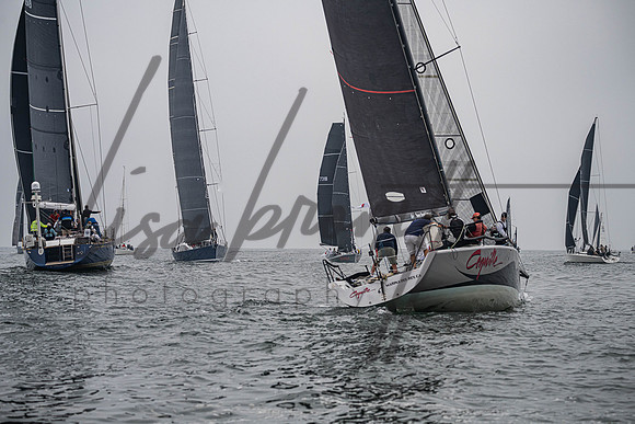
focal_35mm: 113
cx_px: 318
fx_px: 1995
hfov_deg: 18.1
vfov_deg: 12.1
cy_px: 212
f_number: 5.6
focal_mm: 110
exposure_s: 1/5000
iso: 400
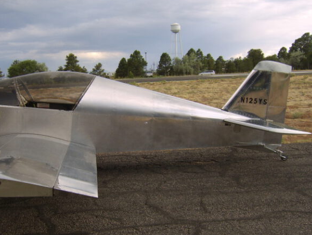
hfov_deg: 45.2
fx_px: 370
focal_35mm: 41
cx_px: 110
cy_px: 135
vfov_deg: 35.1
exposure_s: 1/176
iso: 71
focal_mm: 8.13
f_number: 5.6
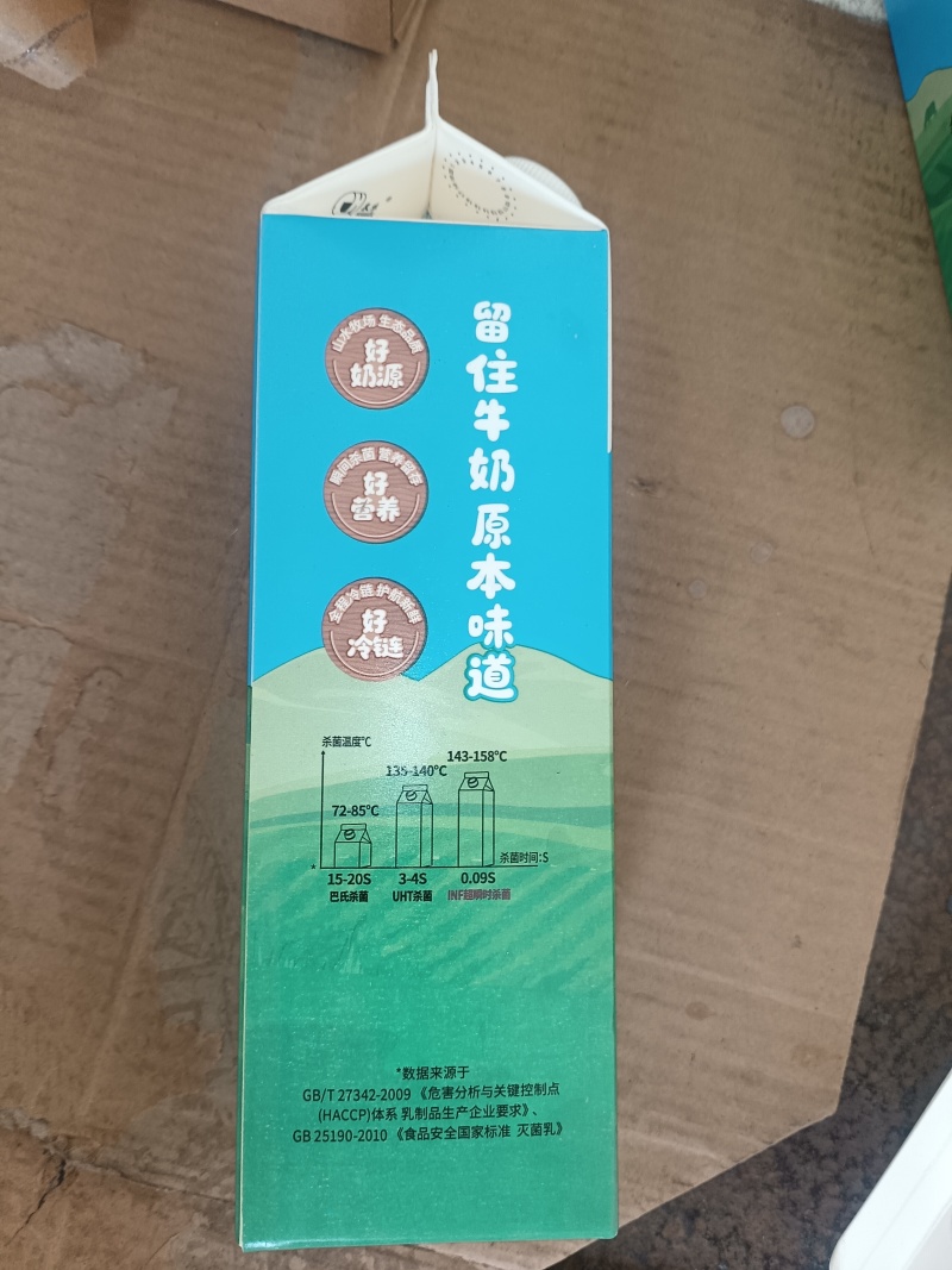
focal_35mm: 27
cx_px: 476
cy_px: 635
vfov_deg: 65.3
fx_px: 990
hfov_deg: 51.3
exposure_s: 1/33.3
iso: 251
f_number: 1.8
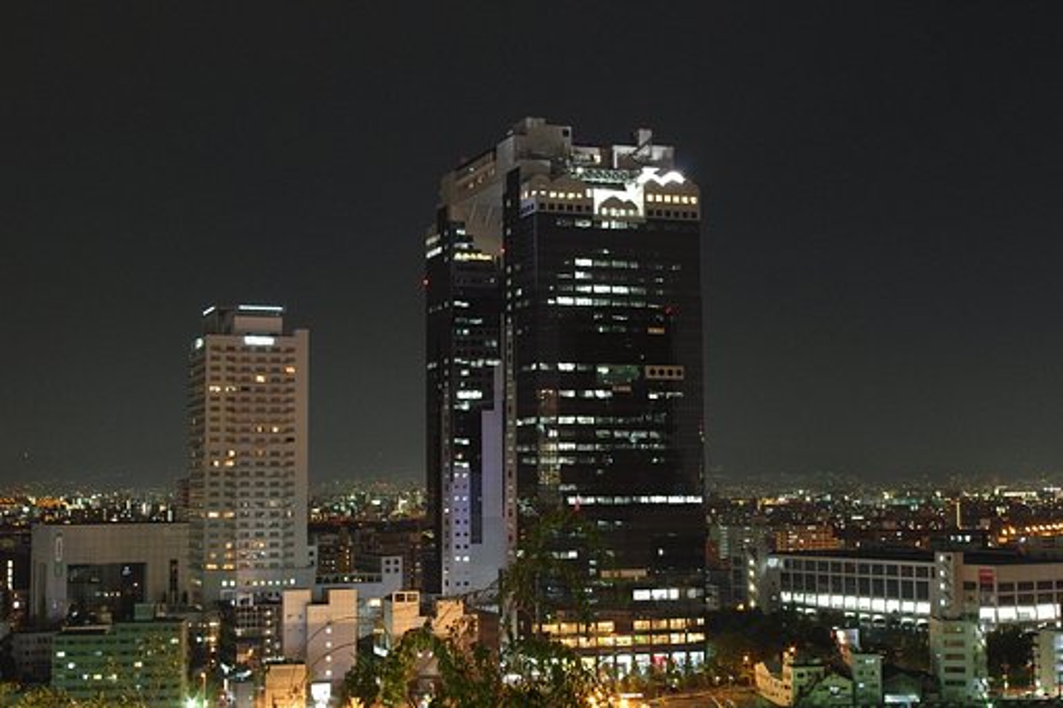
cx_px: 532
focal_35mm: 52
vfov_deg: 26.0
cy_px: 354
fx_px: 1535
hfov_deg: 38.2
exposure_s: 1/2
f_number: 8
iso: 3200
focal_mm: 35
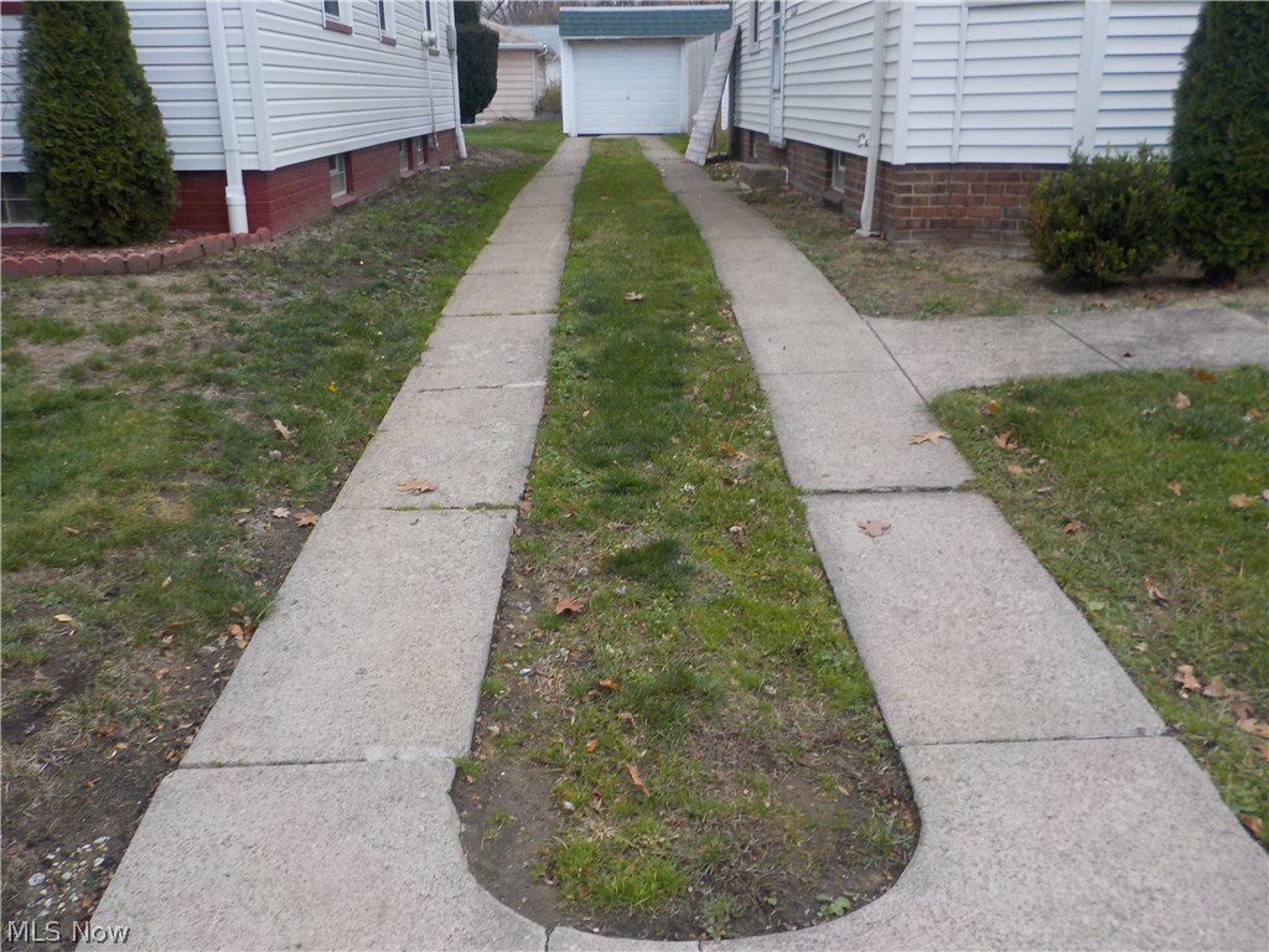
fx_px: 1100
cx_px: 634
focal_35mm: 30
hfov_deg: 60.0
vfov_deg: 46.8
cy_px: 476
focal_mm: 4.1
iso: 125
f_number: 3.3
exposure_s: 1/40
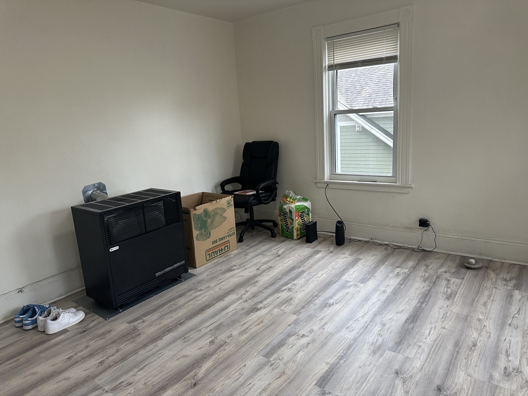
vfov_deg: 56.8
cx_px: 264
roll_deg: +5.0
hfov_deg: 71.6
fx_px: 366
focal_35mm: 24
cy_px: 198
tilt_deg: -14.3
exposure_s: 1/120
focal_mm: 6.86
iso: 200
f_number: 1.78
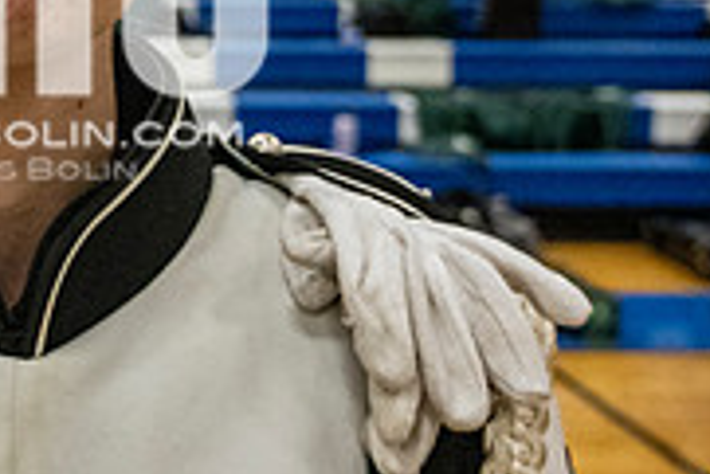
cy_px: -6
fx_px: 1520
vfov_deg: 17.3
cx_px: -27
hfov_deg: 24.8
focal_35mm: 77
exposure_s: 1/800
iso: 8000
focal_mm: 24
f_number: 4
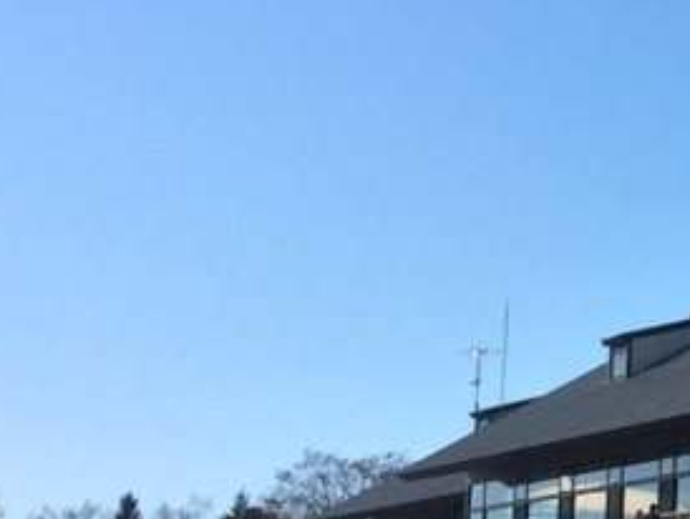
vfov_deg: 11.7
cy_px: 262
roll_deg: -2.0
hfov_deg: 14.0
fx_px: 2534
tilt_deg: +12.1
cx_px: 1174
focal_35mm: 127
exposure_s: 1/1721
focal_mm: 4.15
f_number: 2.2
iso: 32
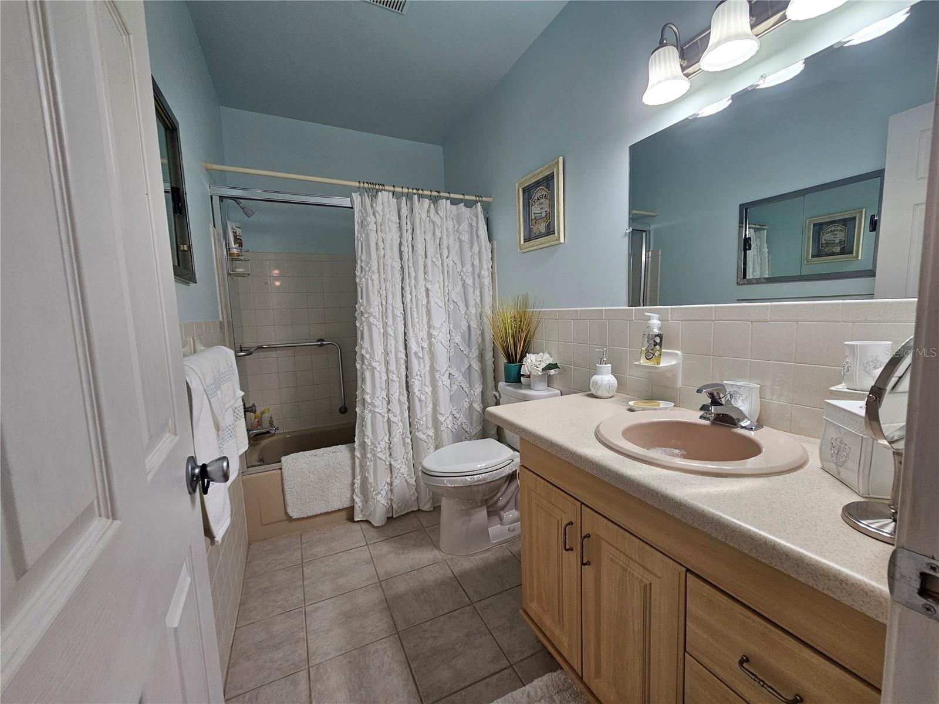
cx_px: 470
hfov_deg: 106.2
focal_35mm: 13
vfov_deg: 89.9
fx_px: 353
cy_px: 352
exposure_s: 1/60
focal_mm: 2.2
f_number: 2.2
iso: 80
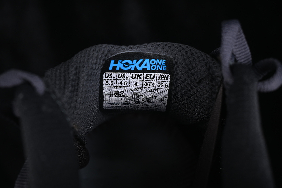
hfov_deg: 27.0
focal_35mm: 75
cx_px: 141
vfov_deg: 18.2
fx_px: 587
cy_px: 94
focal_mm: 50
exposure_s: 1/60
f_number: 6.3
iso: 160
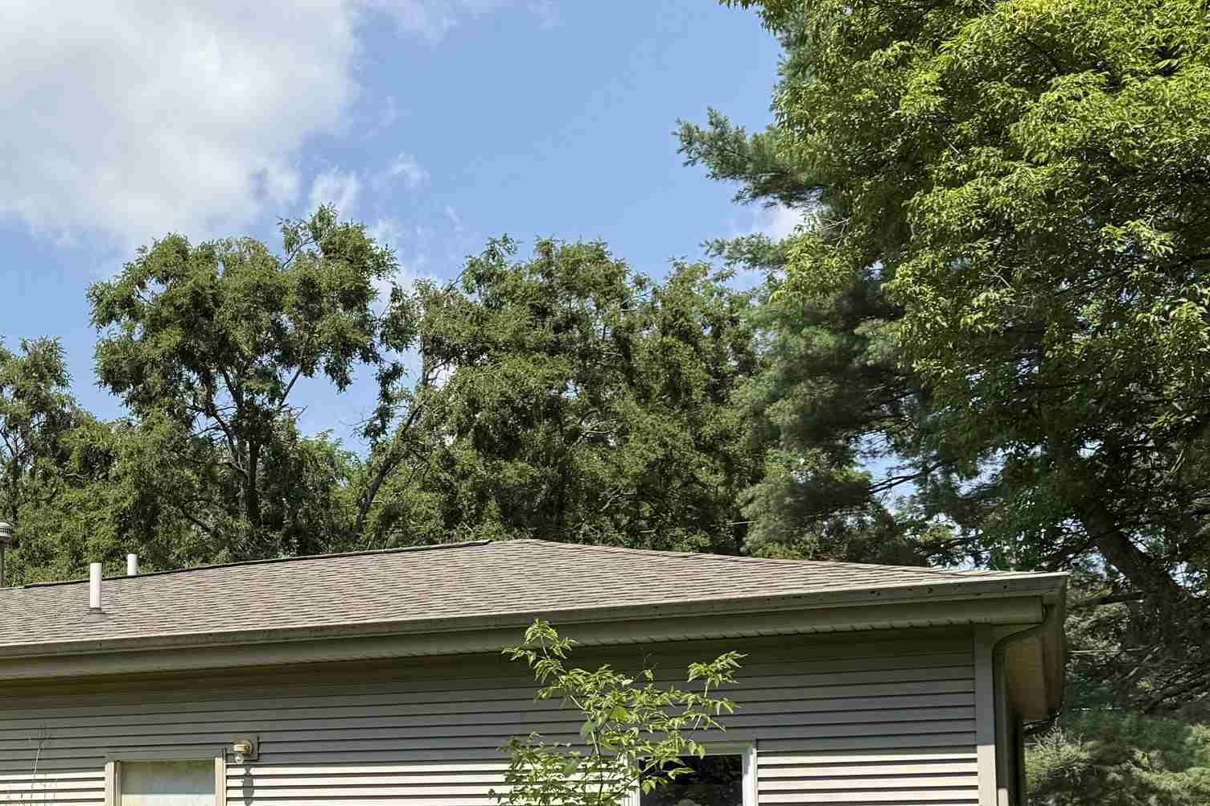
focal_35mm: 51
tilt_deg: +5.9
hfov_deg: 36.7
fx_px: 1714
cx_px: 147
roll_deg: +0.0
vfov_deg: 25.7
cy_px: 721
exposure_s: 1/3584
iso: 80
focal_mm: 6.76
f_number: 1.78
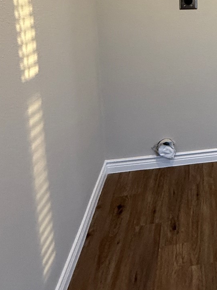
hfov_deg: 31.1
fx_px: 334
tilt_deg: -7.1
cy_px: -9
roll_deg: +1.1
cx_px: 250
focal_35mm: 40
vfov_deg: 40.2
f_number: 2.2
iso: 320
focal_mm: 2.22
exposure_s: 1/60
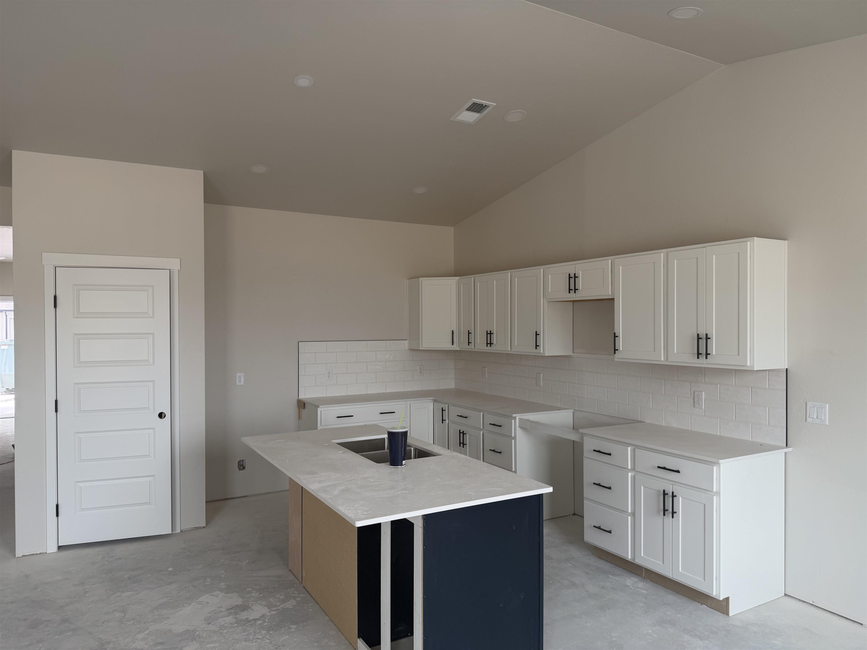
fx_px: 601
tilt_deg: +0.2
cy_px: 325
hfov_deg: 71.6
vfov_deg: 56.8
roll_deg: -0.3
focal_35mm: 24
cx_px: 434
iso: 64
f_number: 1.78
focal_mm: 6.76
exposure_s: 1/120
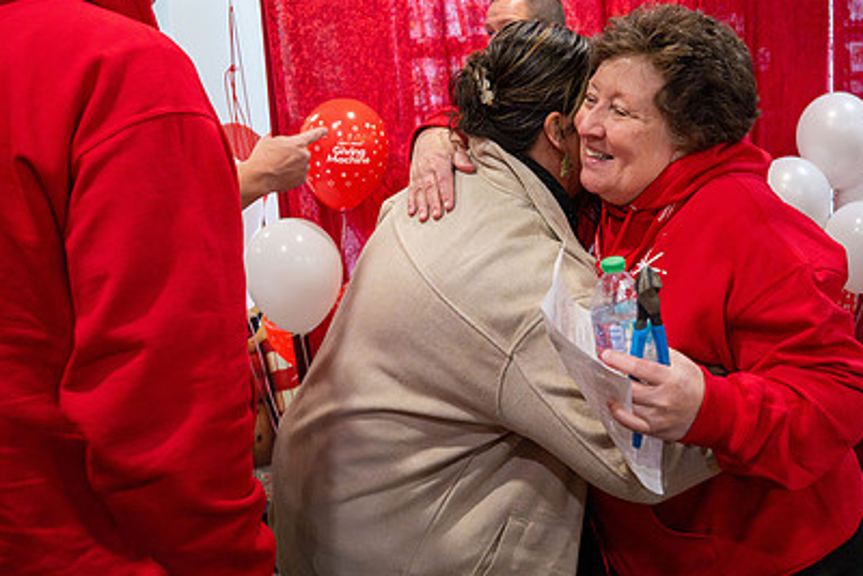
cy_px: 197
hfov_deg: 51.2
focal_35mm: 37
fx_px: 887
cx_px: 550
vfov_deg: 35.7
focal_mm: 25.5
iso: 8000
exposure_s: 1/400
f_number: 4
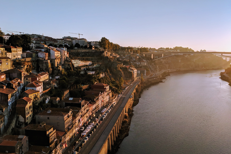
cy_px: 72
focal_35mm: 29
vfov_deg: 44.9
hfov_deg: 63.7
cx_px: 114
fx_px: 186
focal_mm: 4.44
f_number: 1.8
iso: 55
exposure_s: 1/2924
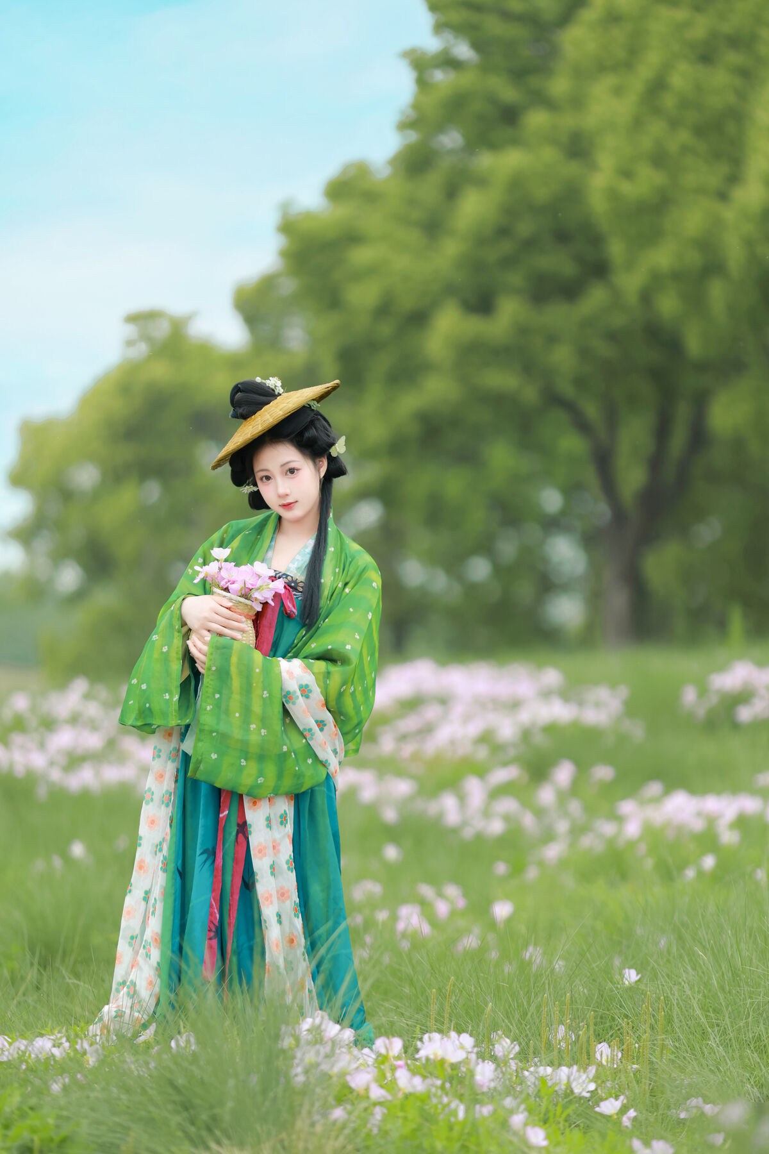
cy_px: 577
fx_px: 4293
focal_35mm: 134
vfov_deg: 15.3
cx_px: 384
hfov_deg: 10.2
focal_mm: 135
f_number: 2
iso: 500
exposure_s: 1/2500
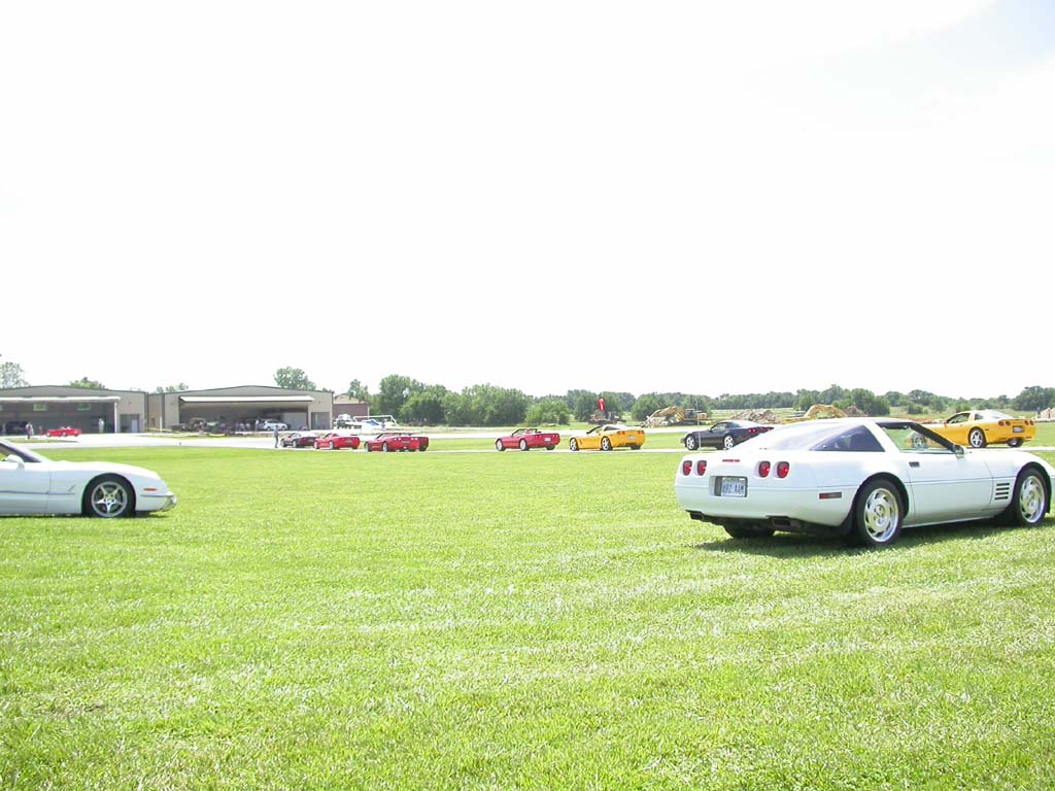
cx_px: 528
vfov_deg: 37.7
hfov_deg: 49.0
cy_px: 396
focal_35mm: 38
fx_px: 1158
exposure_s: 1/1000
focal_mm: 7.85
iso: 100
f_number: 2.6
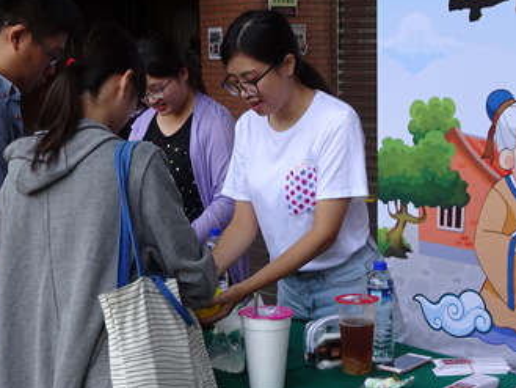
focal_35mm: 66
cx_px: 235
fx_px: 984
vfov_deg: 22.2
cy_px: 241
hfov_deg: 29.4
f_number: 4
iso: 80
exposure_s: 1/100
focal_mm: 5.26
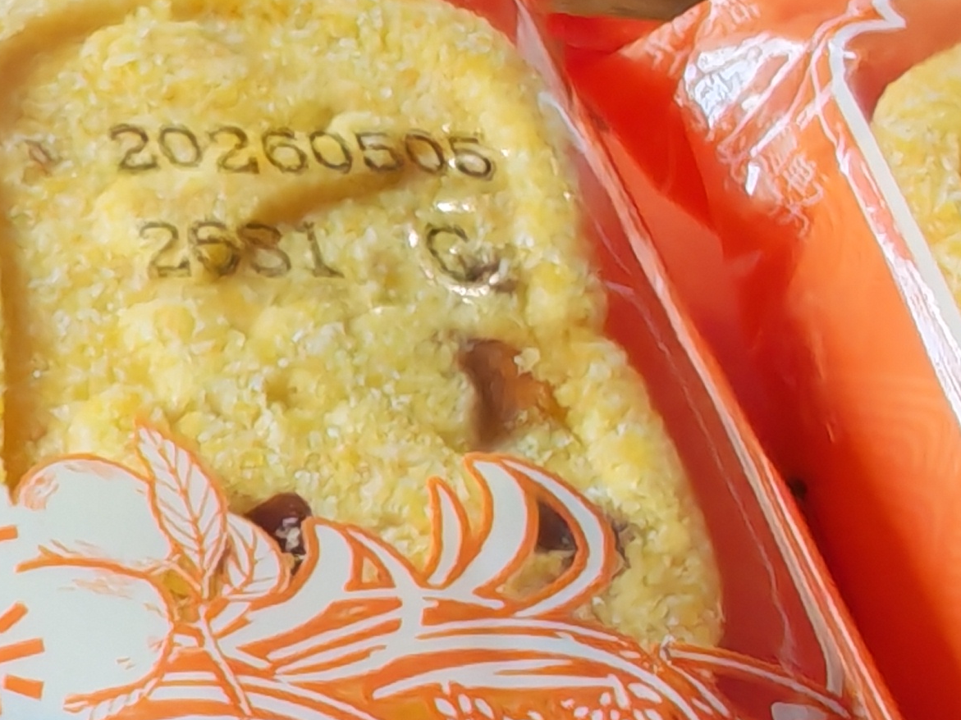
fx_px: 2276
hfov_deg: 23.8
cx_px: 337
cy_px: 349
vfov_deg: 18.0
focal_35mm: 82
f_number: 2.2
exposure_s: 1/50
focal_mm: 1.96
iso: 200
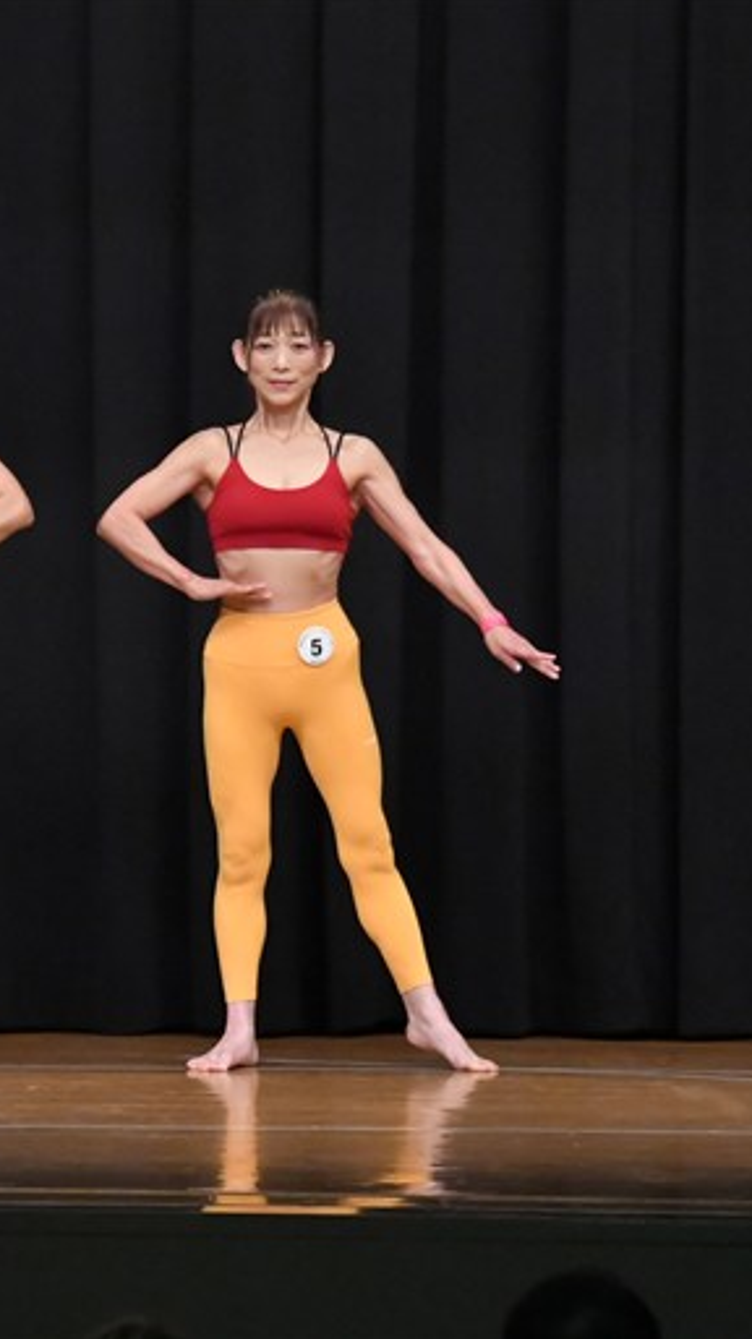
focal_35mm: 296
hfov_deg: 4.1
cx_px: -223
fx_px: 10508
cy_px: 671
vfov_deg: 7.3
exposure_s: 1/400
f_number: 5.6
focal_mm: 125
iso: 8000
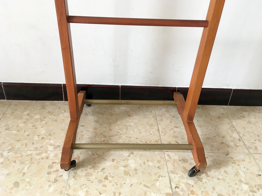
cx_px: 129
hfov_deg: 60.0
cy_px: 99
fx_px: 227
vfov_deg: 46.8
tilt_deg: -33.2
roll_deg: -2.9
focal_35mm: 30
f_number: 2.2
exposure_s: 1/33
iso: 80
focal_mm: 4.15
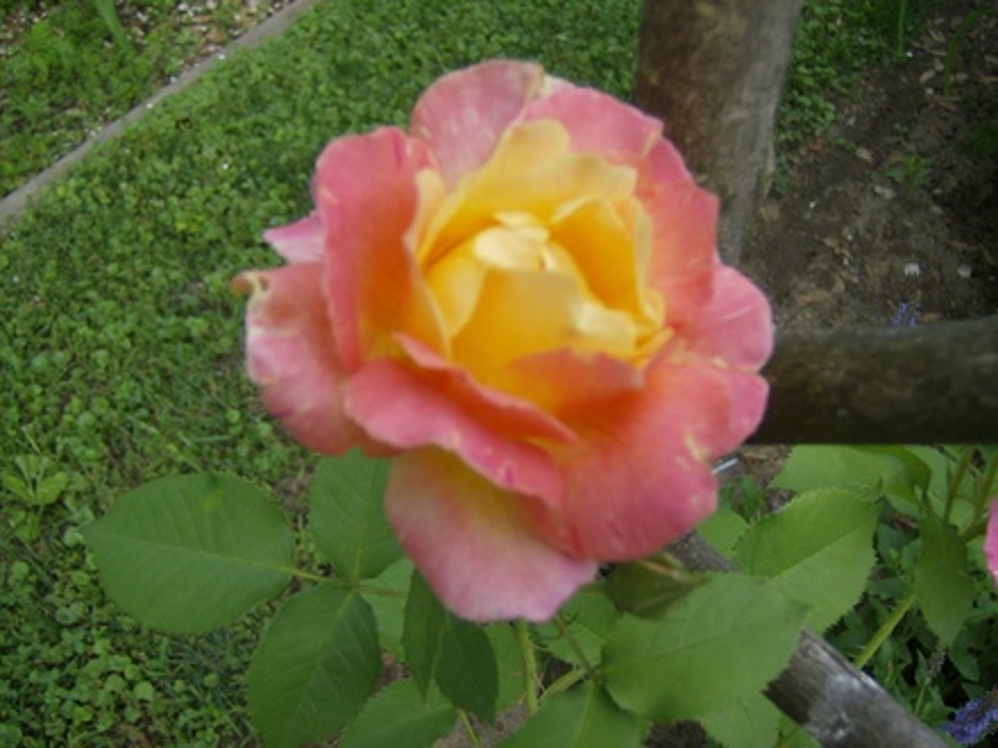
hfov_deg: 51.4
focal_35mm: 36
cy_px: 374
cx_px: 499
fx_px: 1038
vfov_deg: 39.7
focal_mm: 6
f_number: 2.8
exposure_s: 1/168
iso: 100
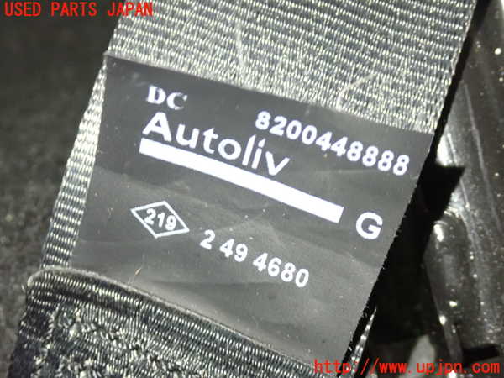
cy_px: 189
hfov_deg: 31.2
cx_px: 252
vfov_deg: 23.7
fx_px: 903
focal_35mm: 62
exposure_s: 1/15
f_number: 3.6
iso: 1250
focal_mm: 11.09
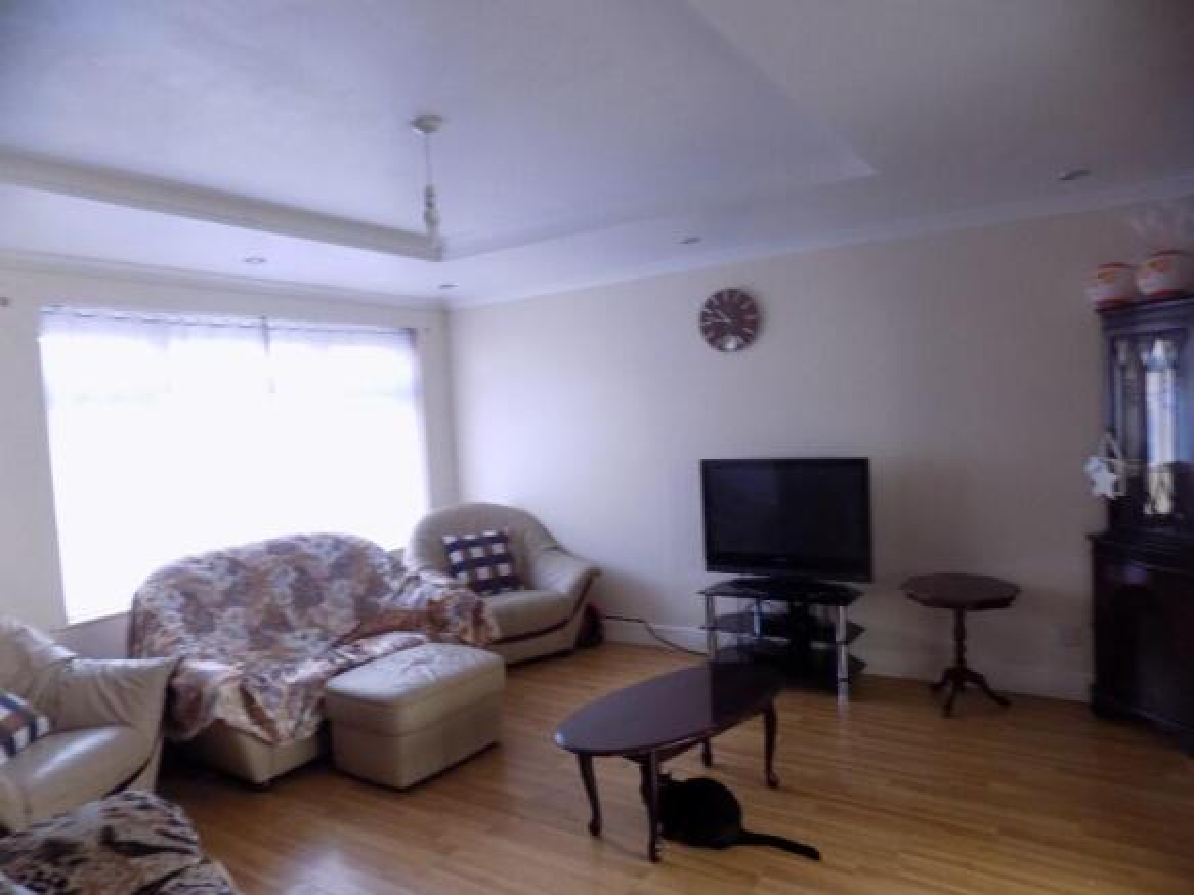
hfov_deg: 73.9
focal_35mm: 23
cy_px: 448
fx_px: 793
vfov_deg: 58.9
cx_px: 597
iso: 250
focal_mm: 4
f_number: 3.1
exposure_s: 1/30
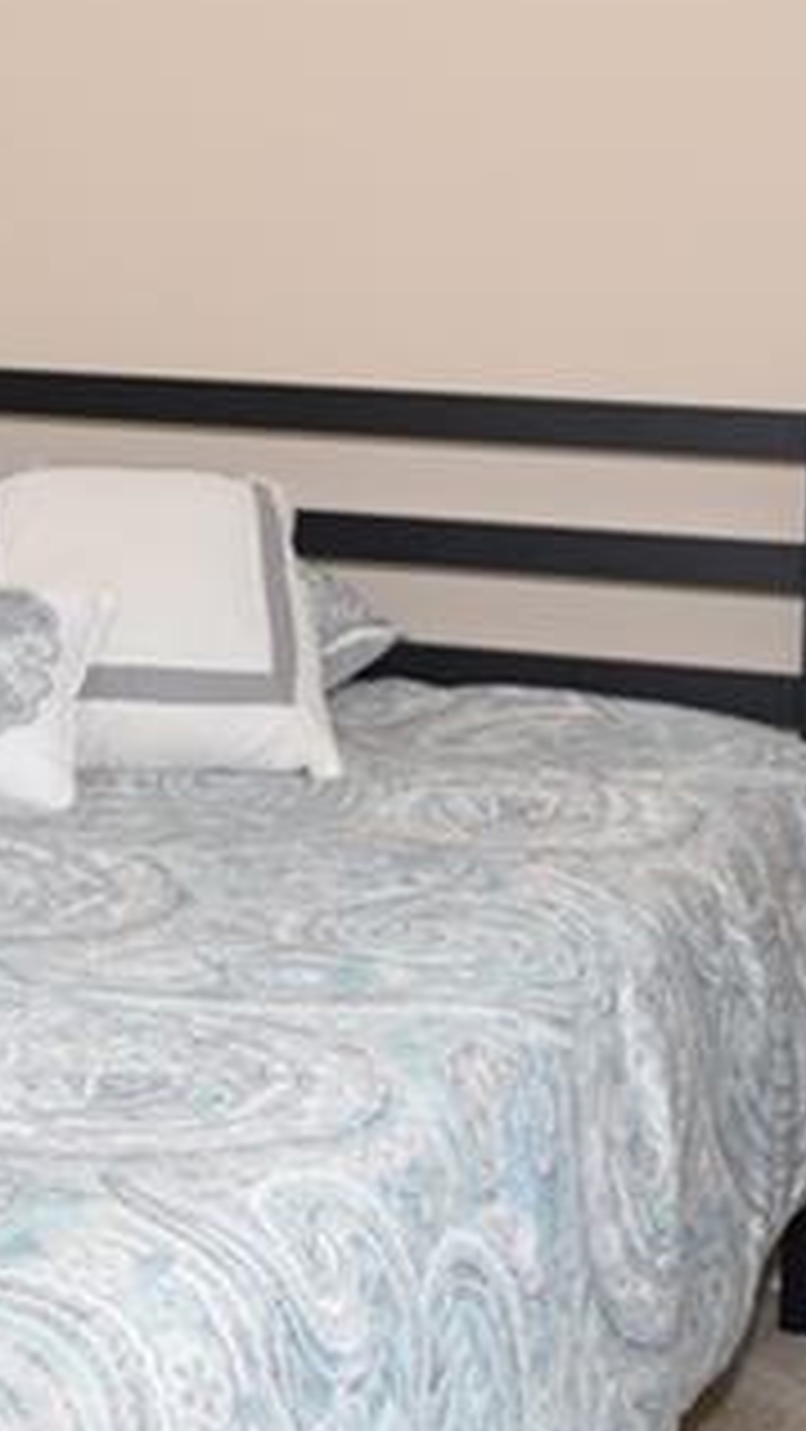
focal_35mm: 91
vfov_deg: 23.2
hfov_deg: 13.0
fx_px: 3456
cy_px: 387
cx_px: -167
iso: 800
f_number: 5
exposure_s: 1/100
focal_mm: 18
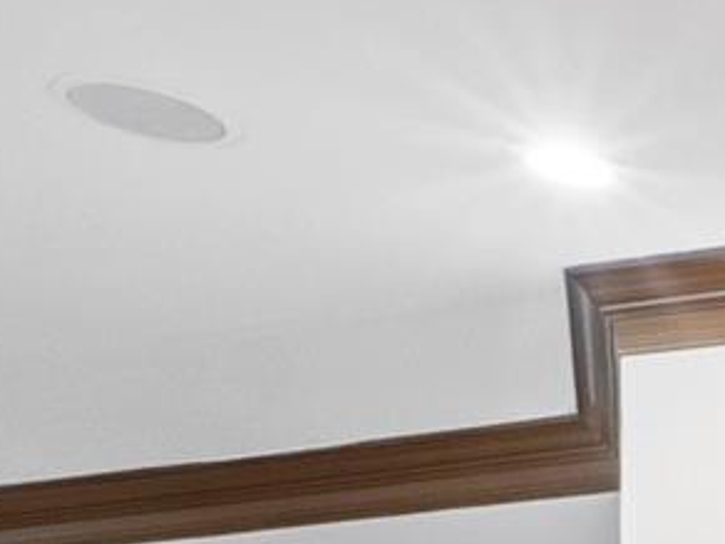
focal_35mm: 101
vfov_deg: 12.0
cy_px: 1268
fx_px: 2115
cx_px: 1929
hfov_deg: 12.7
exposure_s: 6
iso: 250
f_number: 11
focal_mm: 10
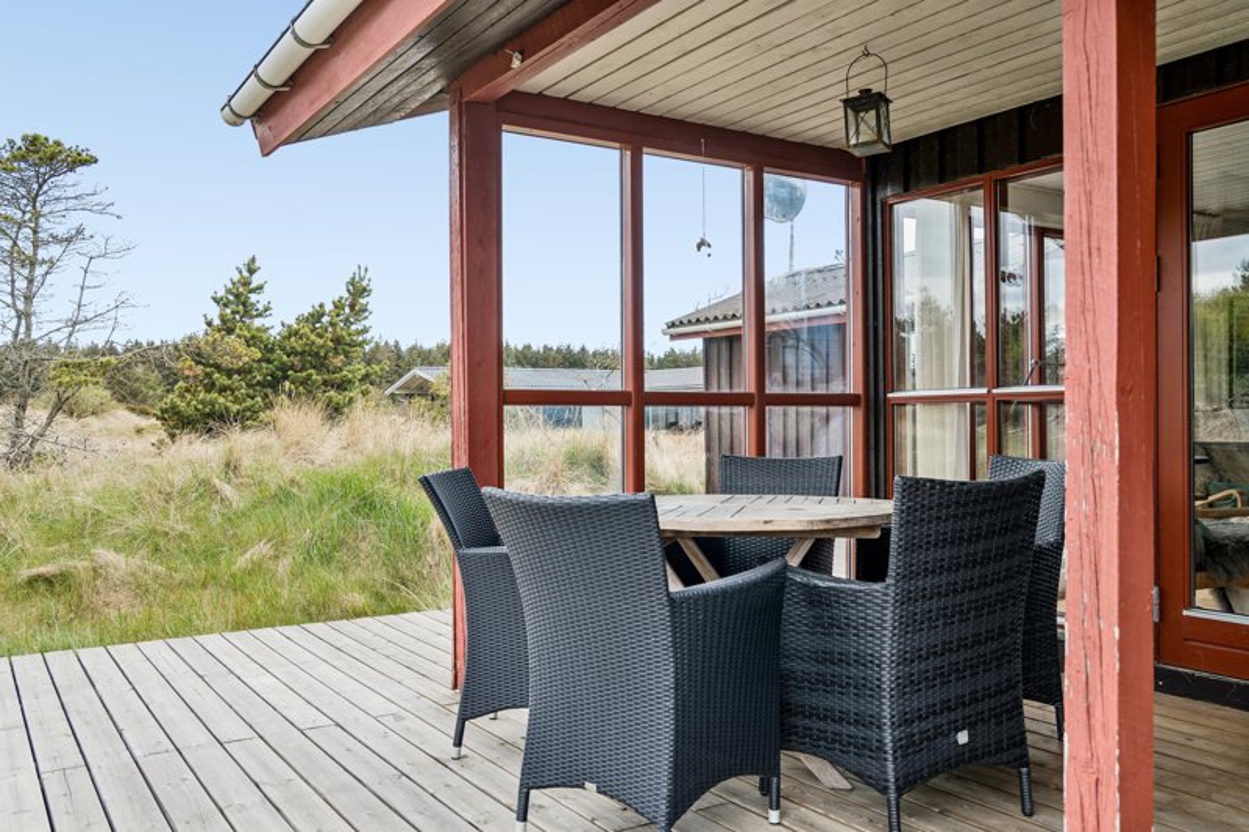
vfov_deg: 44.9
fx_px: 1006
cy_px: 416
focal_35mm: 29
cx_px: 624
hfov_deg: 63.7
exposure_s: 1/160
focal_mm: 29
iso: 250
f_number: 5
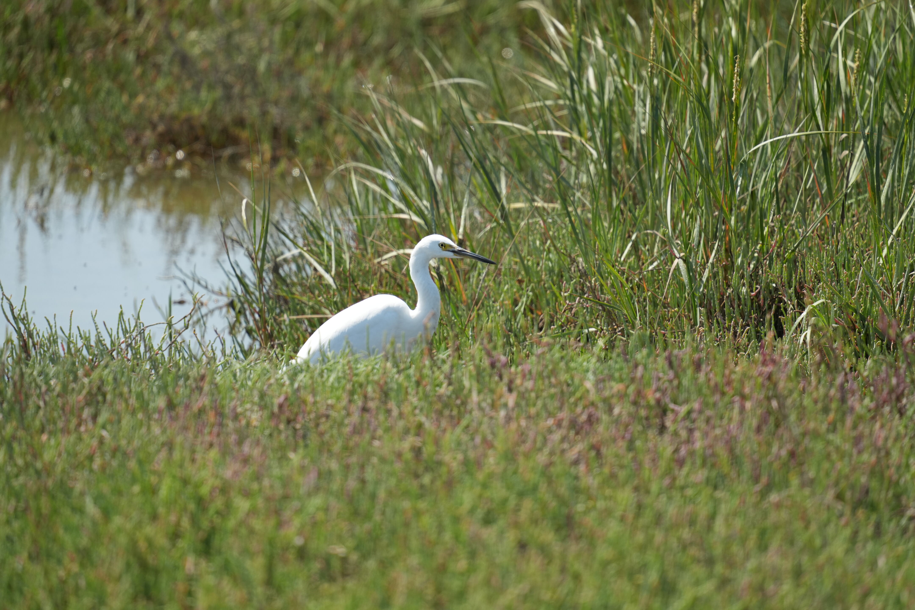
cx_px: 458
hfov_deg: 3.4
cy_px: 305
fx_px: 15249
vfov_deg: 2.3
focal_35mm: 600
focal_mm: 600
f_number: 5.6
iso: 500
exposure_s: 1/1250
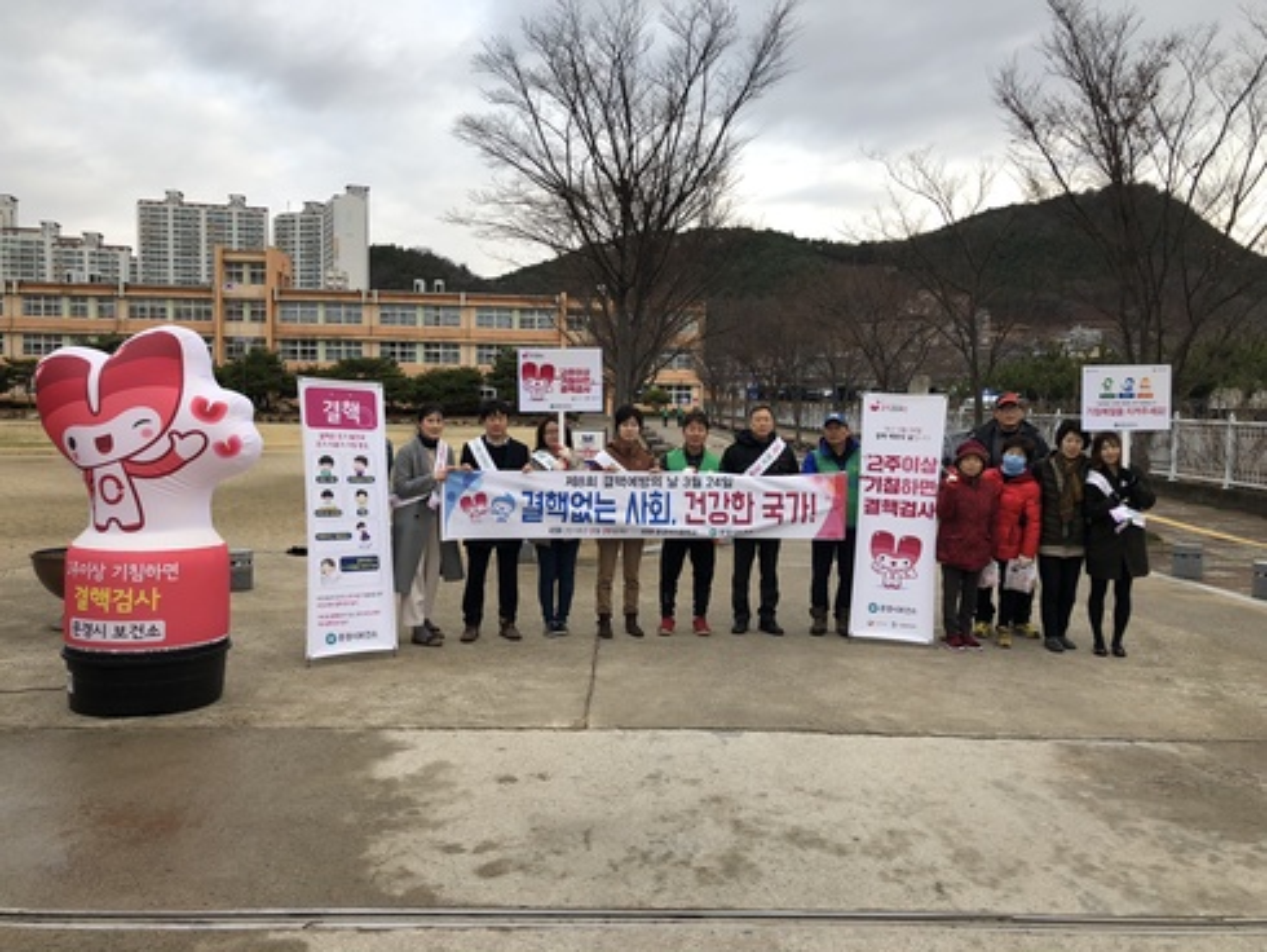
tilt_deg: -3.8
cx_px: 634
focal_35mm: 28
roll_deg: -0.8
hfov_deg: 63.4
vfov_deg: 49.8
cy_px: 476
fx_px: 1025
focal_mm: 3.99
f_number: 1.8
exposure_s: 1/165
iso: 20
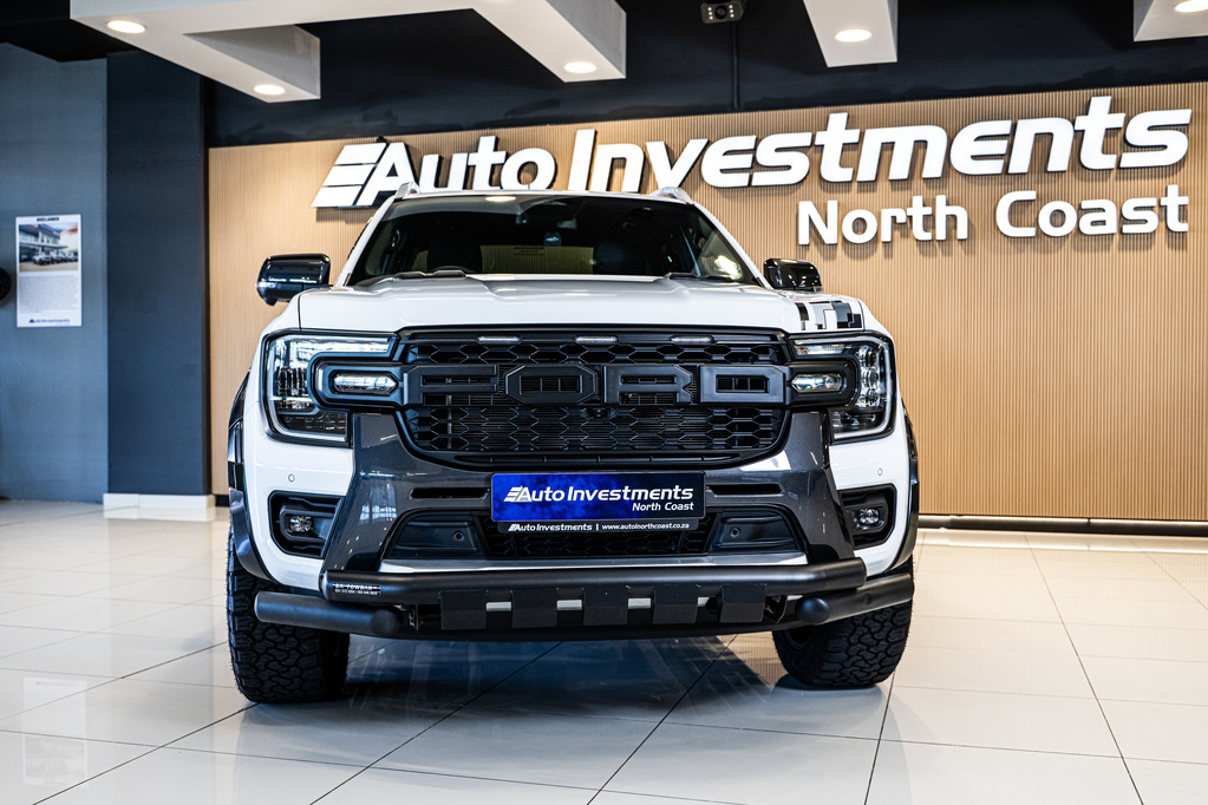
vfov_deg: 37.9
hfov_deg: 54.4
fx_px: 1174
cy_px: 402
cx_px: 604
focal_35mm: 35
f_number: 4
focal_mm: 35
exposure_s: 1/100
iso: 640
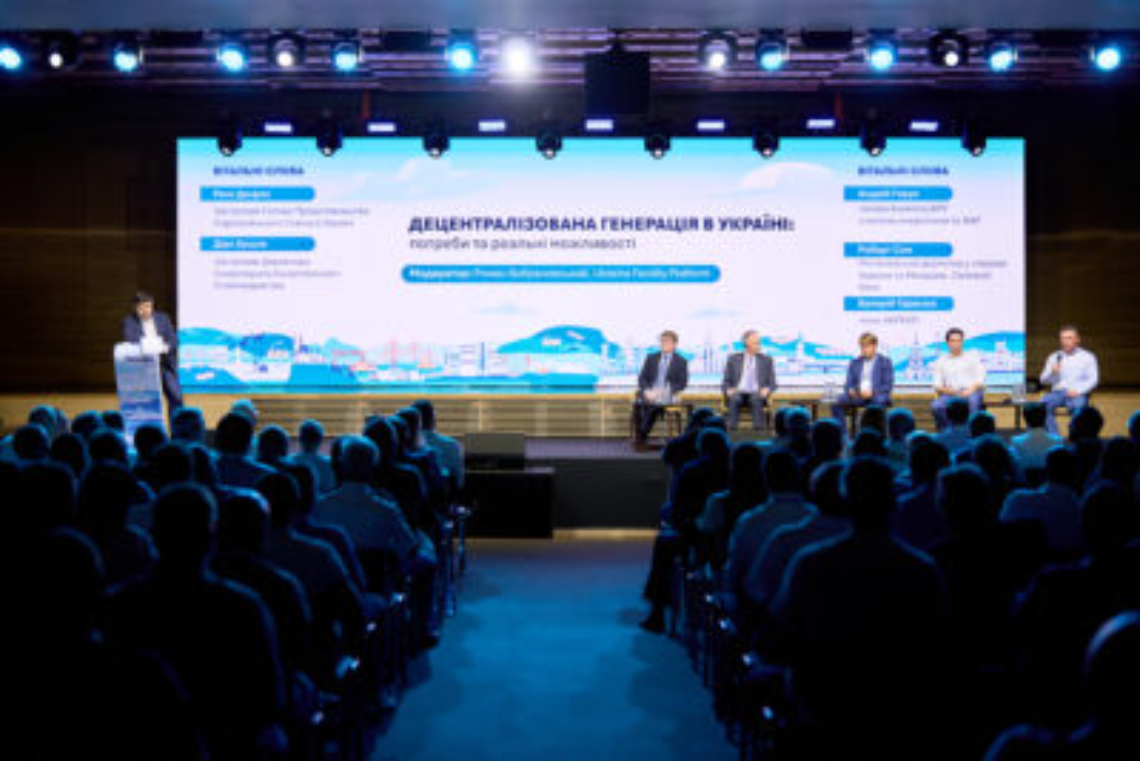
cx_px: 570
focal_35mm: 50
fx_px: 1584
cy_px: 380
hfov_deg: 39.6
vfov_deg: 27.0
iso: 250
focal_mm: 50
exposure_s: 1/250
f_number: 1.2
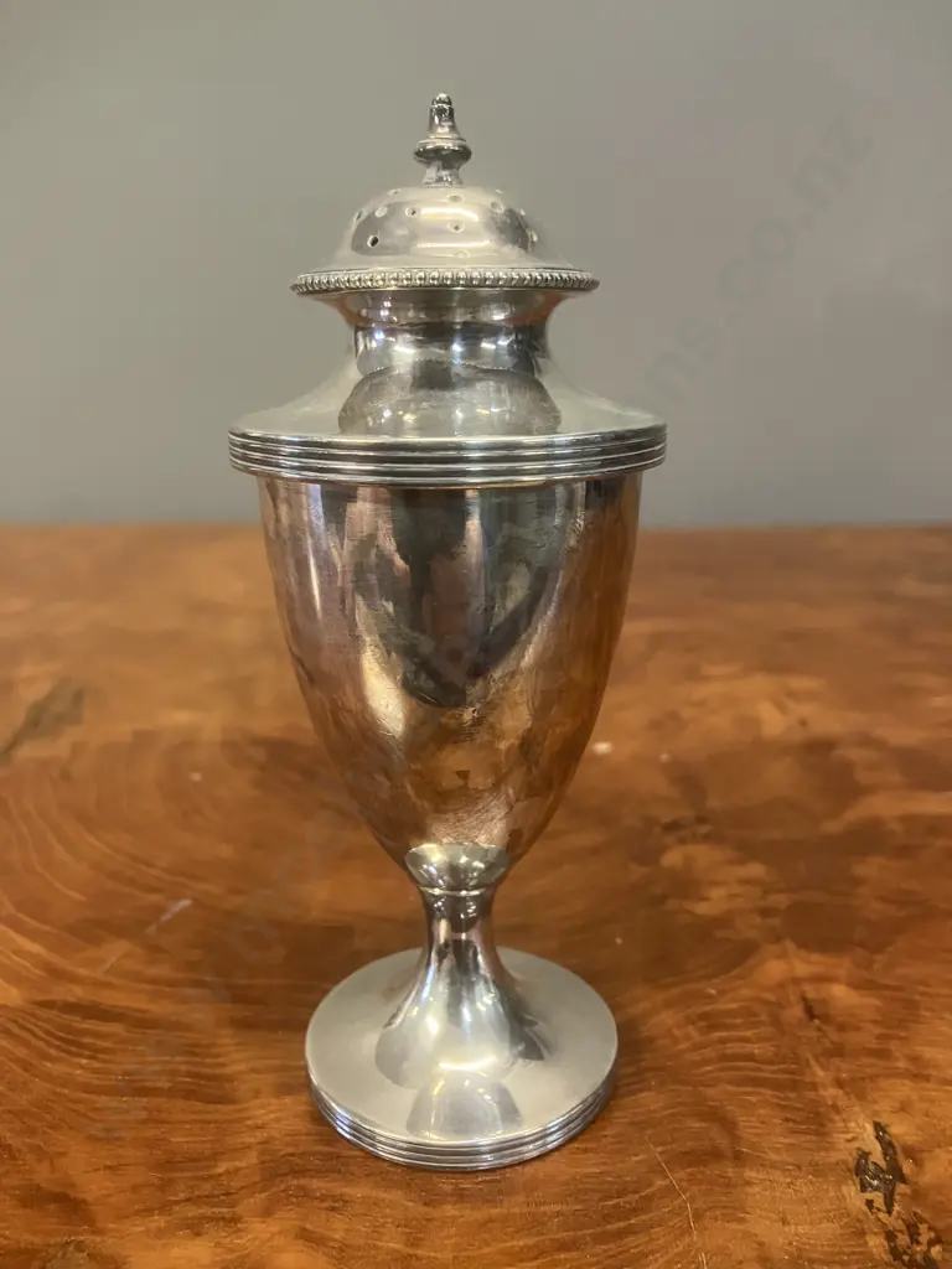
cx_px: 476
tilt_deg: -14.8
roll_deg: +0.6
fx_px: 1027
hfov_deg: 49.7
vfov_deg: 63.4
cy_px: 634
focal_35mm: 28
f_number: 1.8
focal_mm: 3.99
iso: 250
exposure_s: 1/50
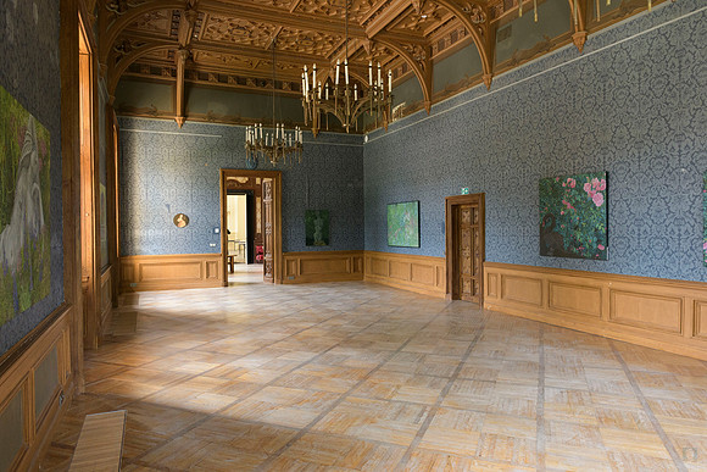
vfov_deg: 53.2
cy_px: 236
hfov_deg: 73.7
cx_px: 354
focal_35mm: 24
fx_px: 471
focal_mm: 24
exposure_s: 1/50
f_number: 7.1
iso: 2200
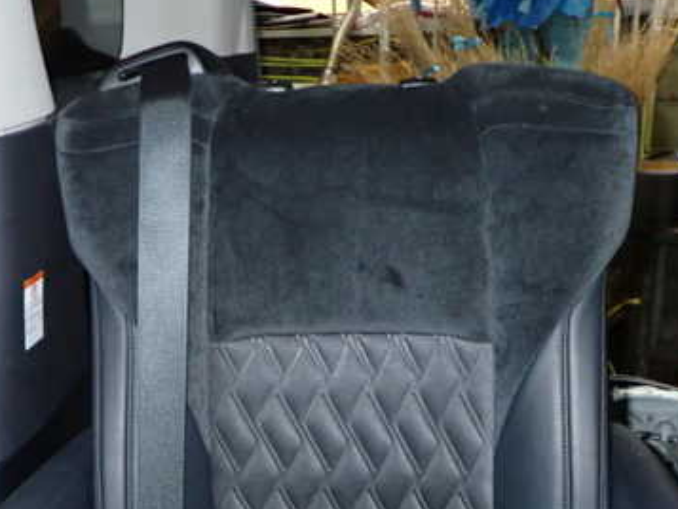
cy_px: 367
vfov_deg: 33.8
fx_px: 823
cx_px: 332
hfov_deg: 44.8
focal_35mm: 42
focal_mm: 4.5
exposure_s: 1/30
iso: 800
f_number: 5.6
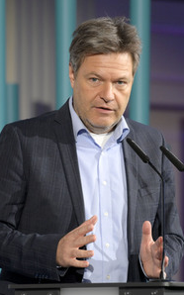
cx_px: 103
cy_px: 148
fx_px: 5702
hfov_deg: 1.8
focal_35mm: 710
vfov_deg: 3.0
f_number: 5.6
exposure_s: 1/500
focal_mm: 460
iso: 4000
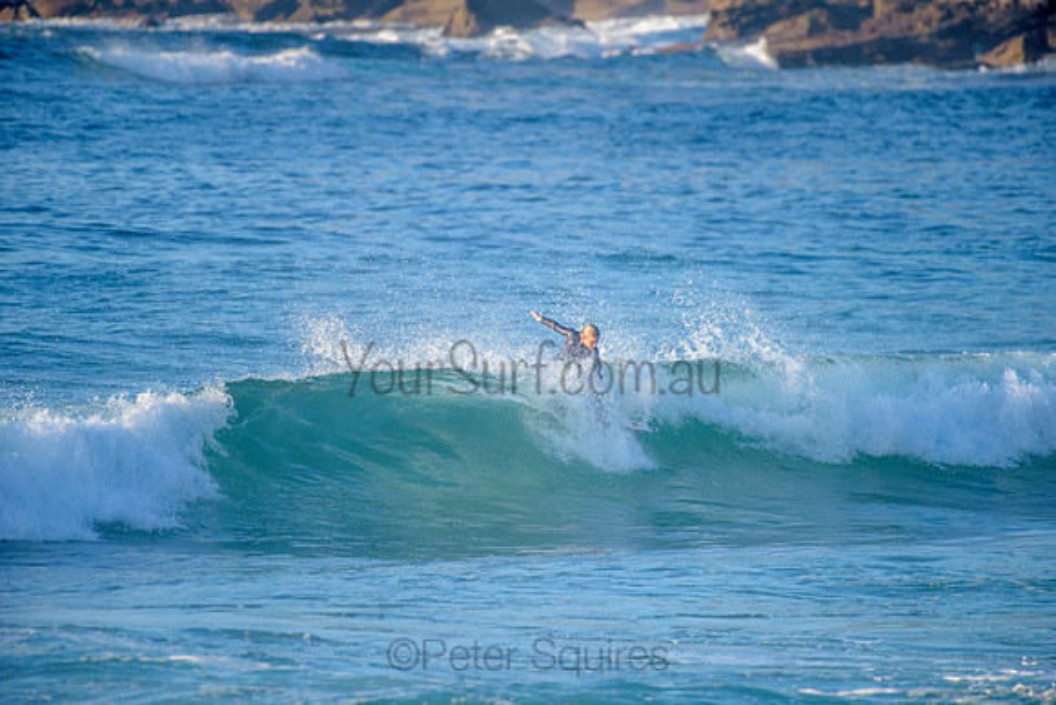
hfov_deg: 4.1
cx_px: 528
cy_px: 352
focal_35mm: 500
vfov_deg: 2.8
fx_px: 14669
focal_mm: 500
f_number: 5.6
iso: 500
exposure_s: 1/2000
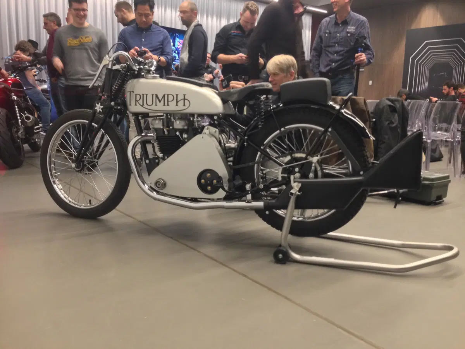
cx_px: 232
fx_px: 443
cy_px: 174
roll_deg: -2.0
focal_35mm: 33
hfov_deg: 55.4
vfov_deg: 42.9
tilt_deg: -10.9
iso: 250
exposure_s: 1/20
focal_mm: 4.12
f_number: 2.4
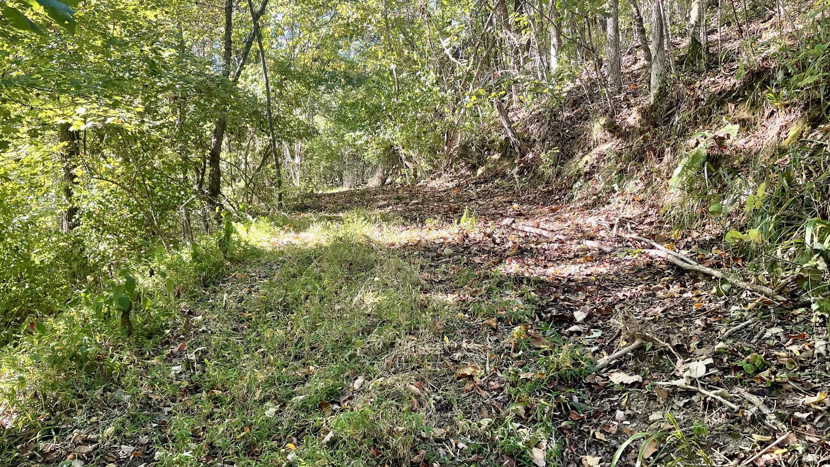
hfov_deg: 64.3
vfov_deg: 38.8
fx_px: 660
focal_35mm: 30
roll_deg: +1.4
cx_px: 394
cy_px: 269
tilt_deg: -0.1
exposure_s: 1/121
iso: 64
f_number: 1.6
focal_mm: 5.1
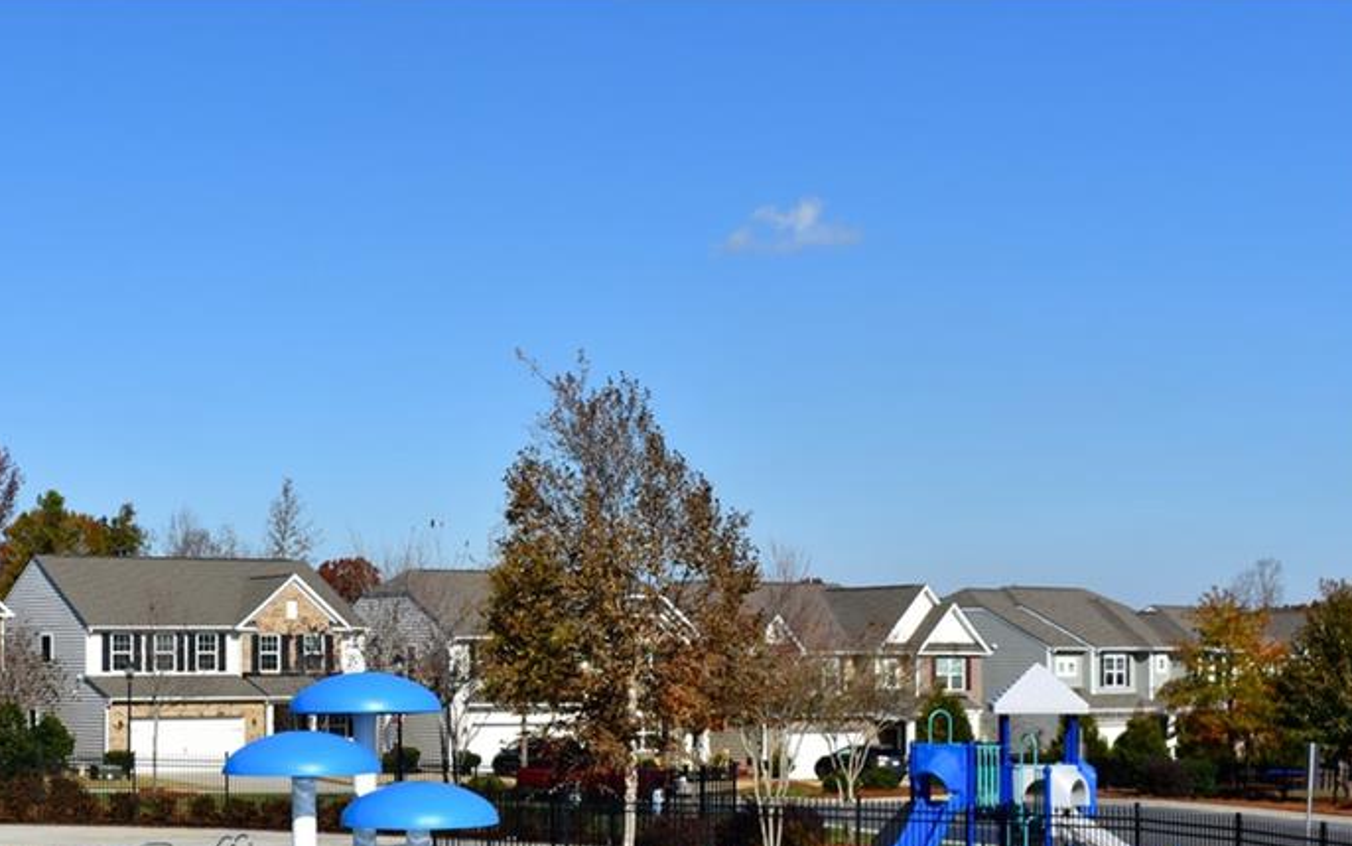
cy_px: 665
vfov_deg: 17.7
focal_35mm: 73
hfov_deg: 27.9
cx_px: 361
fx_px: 2690
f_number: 8
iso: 125
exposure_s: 1/500
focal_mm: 32
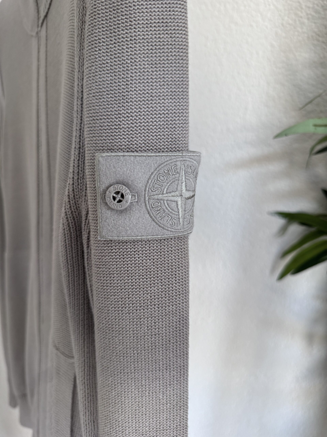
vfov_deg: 71.6
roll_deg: -1.4
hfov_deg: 56.8
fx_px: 302
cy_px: 218
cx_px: 164
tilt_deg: -11.1
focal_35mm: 24
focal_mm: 6.76
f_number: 1.78
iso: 160
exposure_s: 1/121
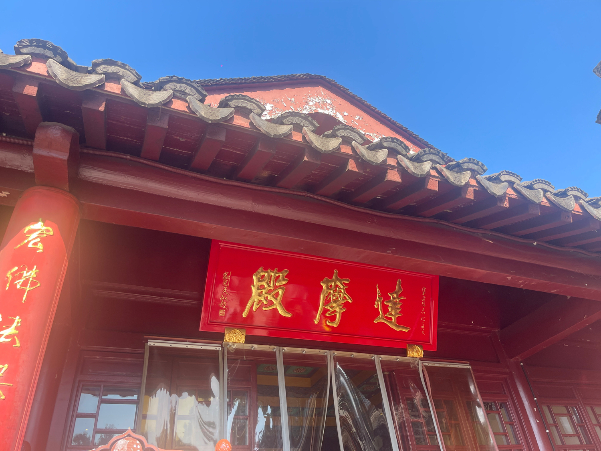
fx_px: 434
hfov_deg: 69.4
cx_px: 300
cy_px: 226
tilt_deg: +36.4
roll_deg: +5.1
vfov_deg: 54.9
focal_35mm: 25
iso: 32
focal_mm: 5.1
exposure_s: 1/726
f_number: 1.6
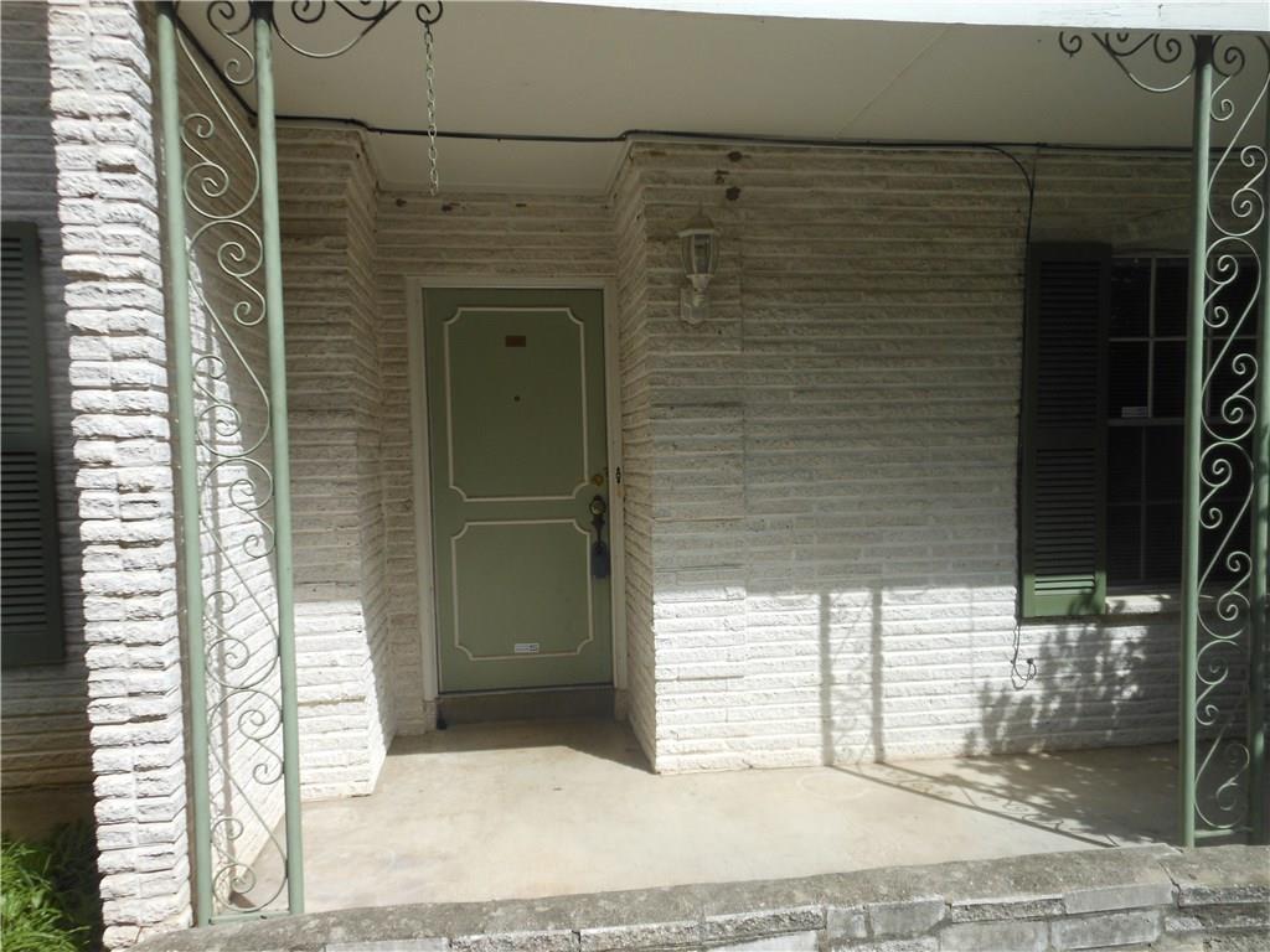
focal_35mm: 25
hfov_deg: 69.4
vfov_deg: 54.9
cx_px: 635
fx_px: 917
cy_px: 476
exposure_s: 1/800
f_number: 3.2
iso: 80
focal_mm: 4.5
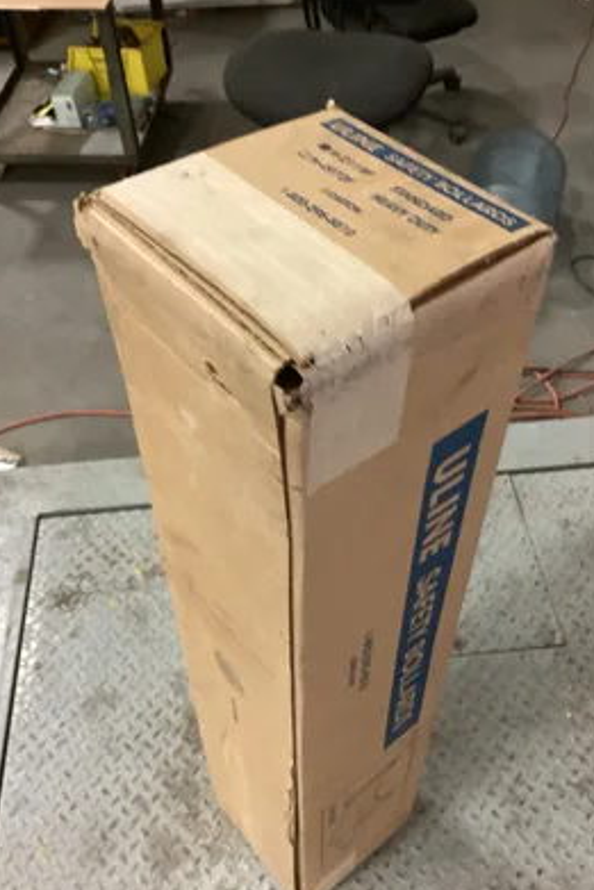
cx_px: 330
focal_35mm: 33
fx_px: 816
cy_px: 446
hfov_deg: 39.9
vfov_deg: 57.2
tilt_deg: -48.6
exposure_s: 1/30
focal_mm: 3.3
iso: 640
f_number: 2.4
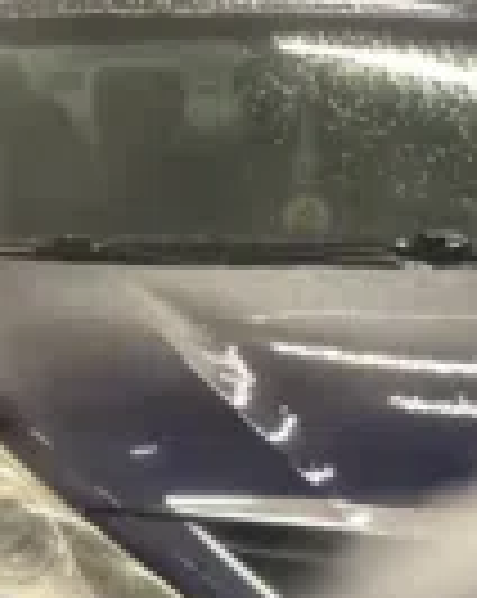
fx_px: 3997
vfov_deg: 8.6
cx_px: 189
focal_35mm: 226
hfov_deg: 6.8
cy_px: 414
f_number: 2.8
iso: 400
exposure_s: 1/20
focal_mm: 9
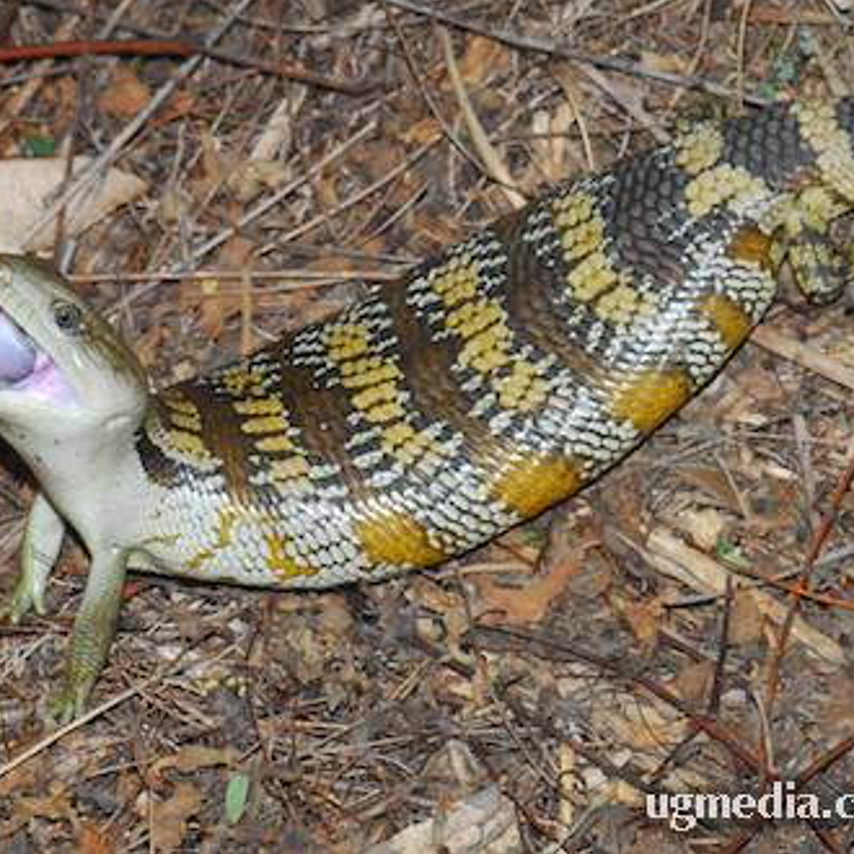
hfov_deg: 8.6
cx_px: 453
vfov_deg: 8.6
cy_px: 426
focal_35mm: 203
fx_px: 5656
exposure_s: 1/60
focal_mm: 105
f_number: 9
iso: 100
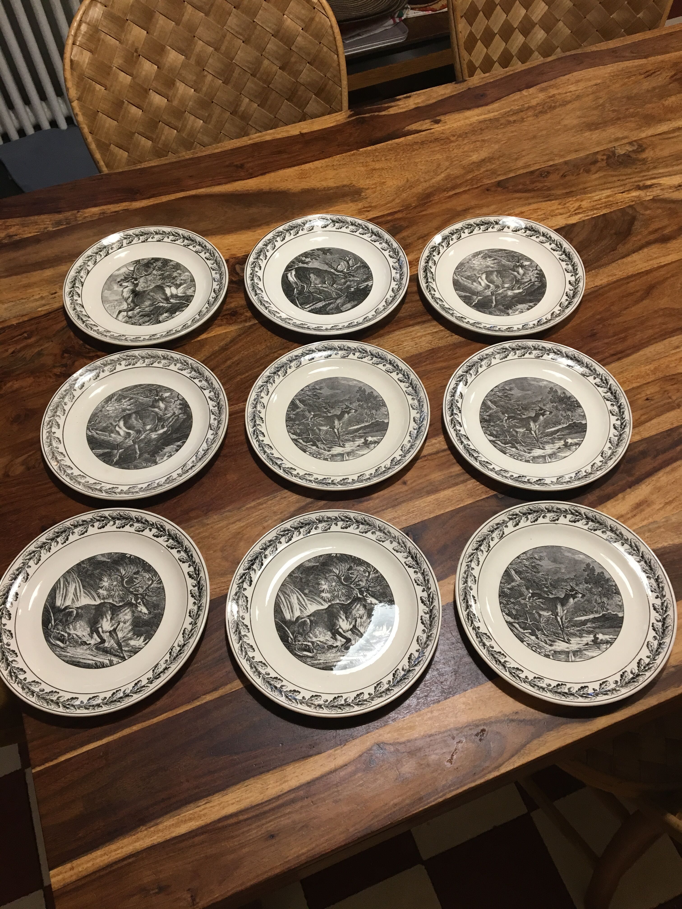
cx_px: 341
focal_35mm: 29
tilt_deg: -57.5
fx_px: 762
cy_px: 454
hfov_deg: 48.2
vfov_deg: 61.7
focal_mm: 4.15
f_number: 2.2
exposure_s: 1/33
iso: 100
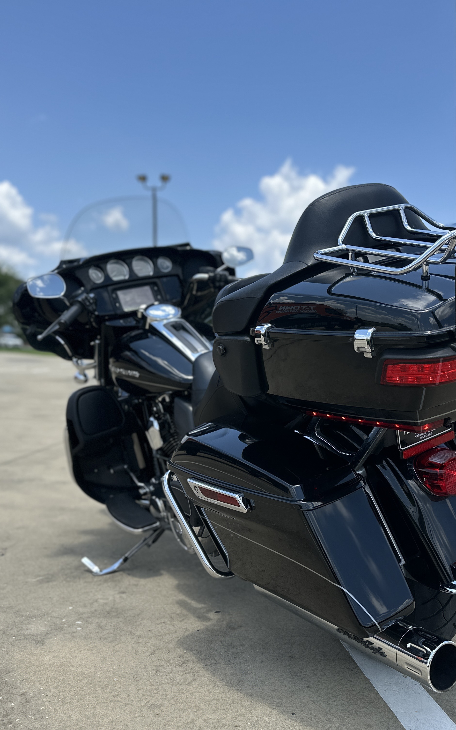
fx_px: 676
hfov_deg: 37.2
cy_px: 365
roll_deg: -1.1
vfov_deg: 56.7
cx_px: 264
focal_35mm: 34
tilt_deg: -0.7
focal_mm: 6.86
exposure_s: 1/3472
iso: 80
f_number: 1.78
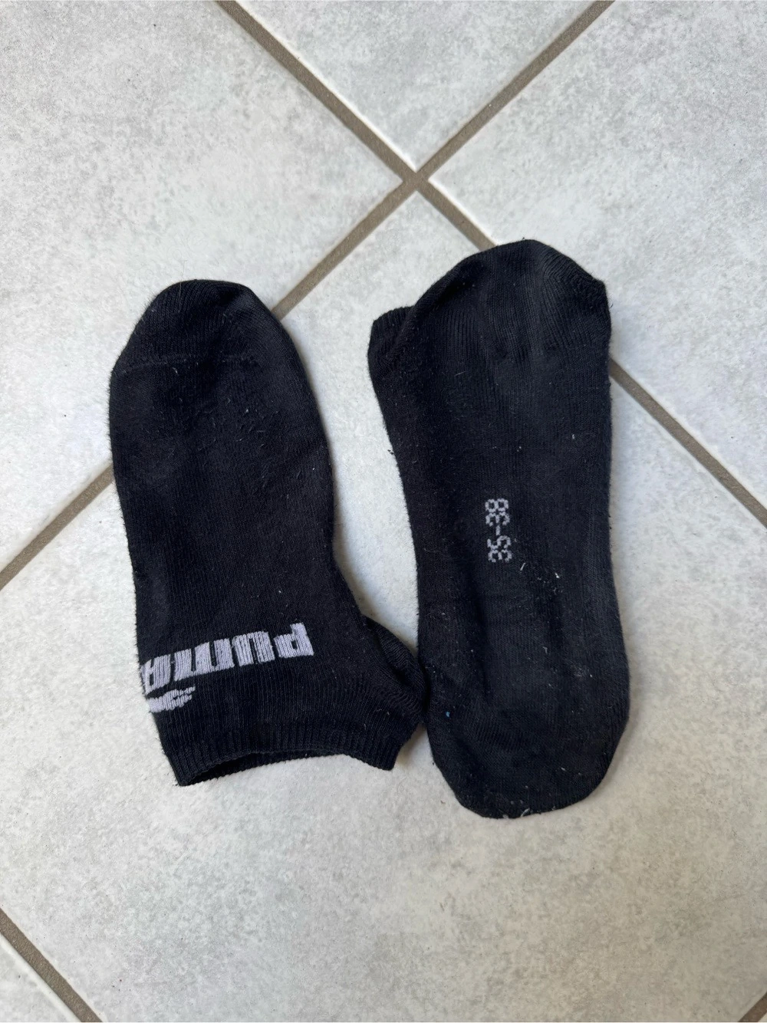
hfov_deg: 56.8
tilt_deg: -85.5
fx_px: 709
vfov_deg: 71.6
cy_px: 512
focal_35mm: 24
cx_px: 384
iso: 125
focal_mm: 6.76
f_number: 1.78
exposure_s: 1/121
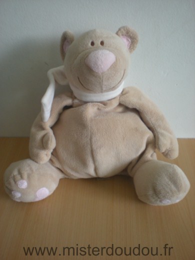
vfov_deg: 49.0
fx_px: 285
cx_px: 98
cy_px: 130
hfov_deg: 37.7
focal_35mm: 38
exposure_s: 1/35.7
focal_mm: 6.3
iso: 200
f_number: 3.1
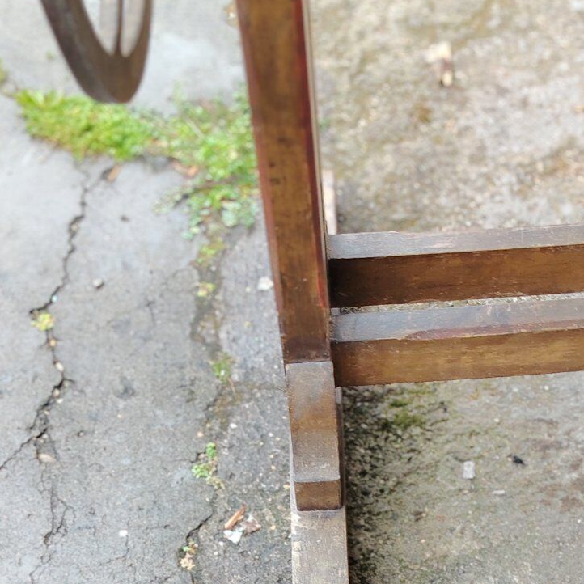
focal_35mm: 69
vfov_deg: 24.7
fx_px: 1317
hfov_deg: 25.0
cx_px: 337
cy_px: 443
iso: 100
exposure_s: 1/51.1
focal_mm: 5.25
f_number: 4
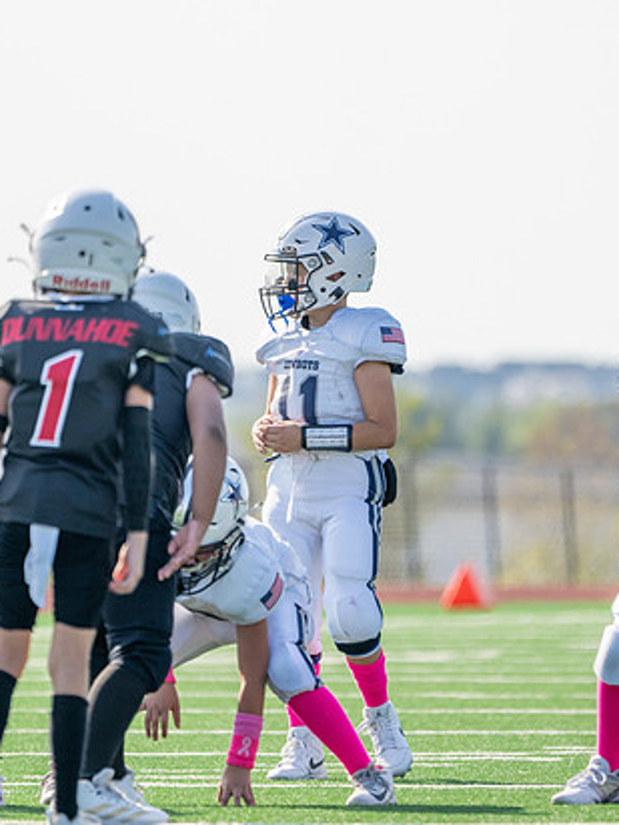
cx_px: 345
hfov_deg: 2.6
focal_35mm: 580
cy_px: 412
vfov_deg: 3.4
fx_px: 13829
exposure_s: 1/1000
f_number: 5.6
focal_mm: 400
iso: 200
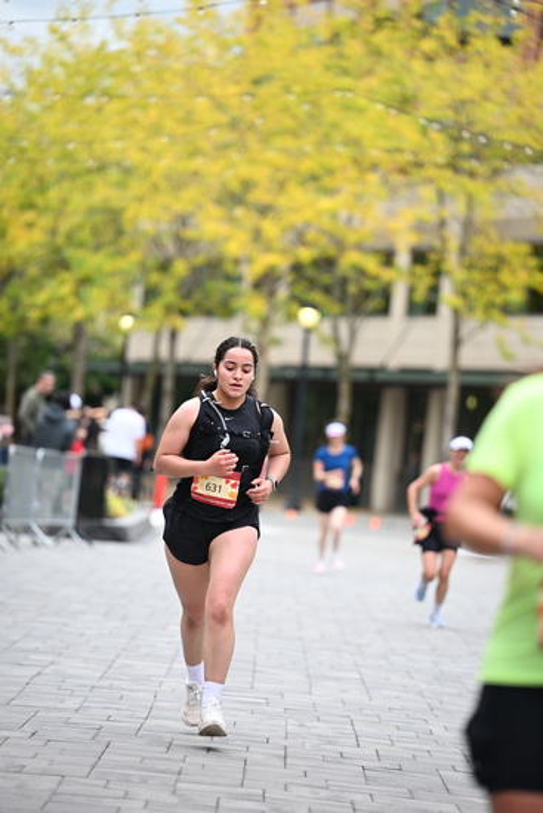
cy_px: 406
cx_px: 272
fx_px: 3504
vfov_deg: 13.2
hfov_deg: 8.9
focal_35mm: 155
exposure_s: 1/2000
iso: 640
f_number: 2.8
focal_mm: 155
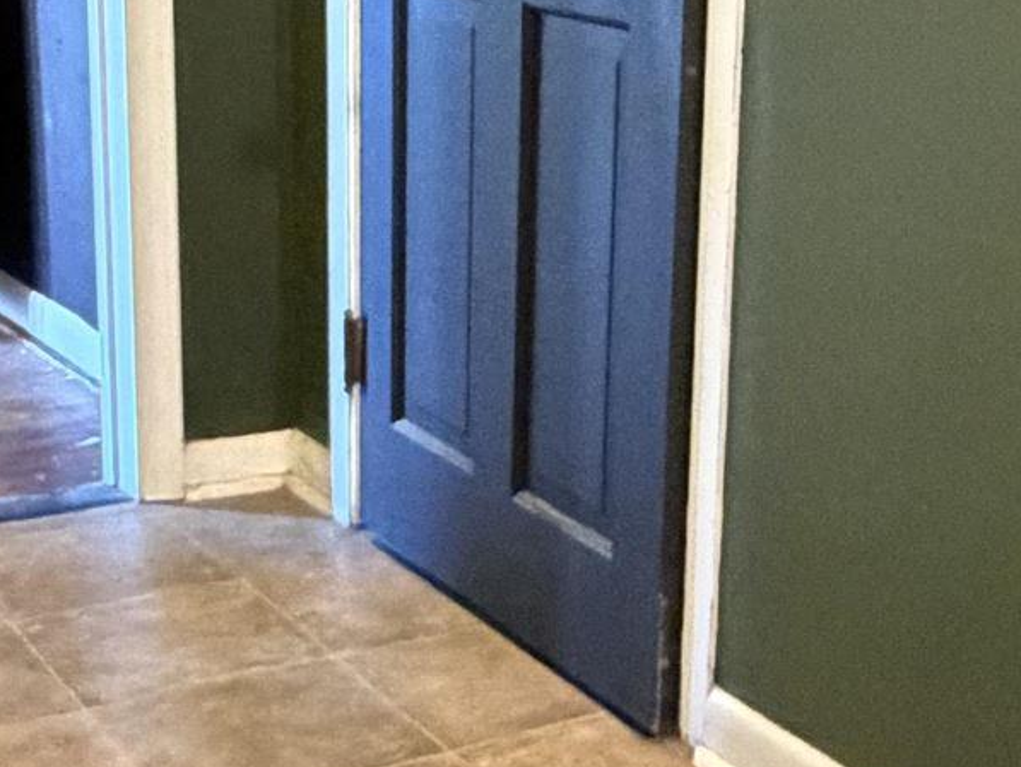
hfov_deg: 26.6
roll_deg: -2.6
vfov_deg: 20.4
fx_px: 2124
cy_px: 402
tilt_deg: -14.9
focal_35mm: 72
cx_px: 776
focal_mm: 2.22
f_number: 2.2
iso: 1250
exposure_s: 1/40
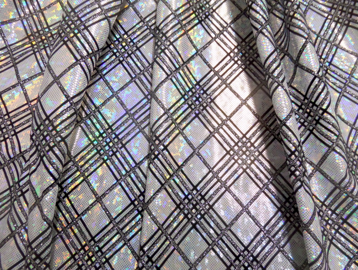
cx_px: 179
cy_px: 135
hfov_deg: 71.5
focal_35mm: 24
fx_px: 249
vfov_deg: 57.0
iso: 320
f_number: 3.2
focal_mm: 4
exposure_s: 1/30
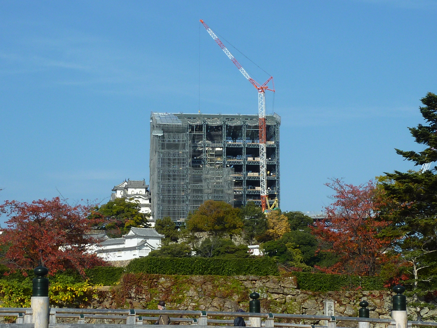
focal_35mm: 87
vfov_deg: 17.0
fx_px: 1098
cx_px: 218
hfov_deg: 22.5
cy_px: 164
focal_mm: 7.9
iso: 80
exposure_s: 1/400
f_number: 5.6
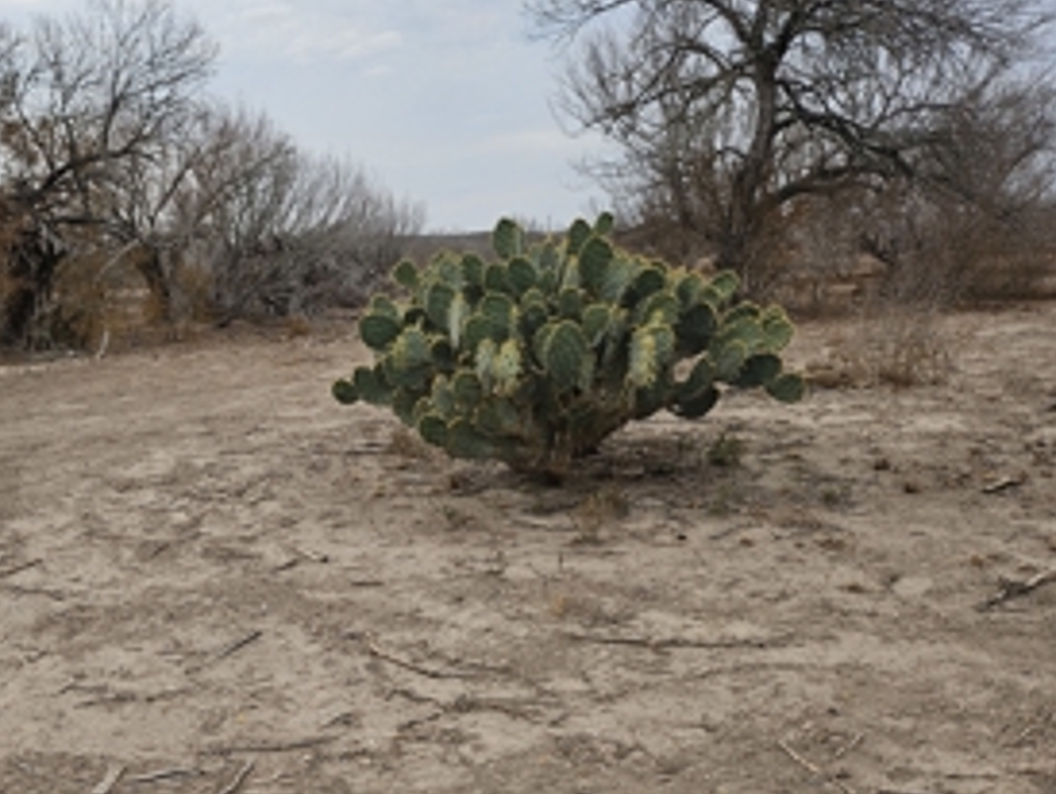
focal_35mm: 35
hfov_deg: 51.0
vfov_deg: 40.2
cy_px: 532
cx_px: 301
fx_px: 1069
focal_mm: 5
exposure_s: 1/955
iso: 50
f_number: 1.8
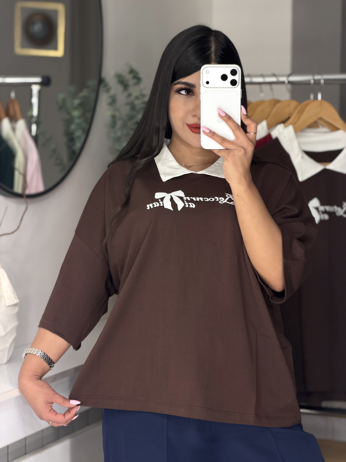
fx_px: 1333
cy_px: 231
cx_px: 173
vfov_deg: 19.6
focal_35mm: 100
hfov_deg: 14.8
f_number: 2.8
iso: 64
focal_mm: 16.89
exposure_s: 1/100
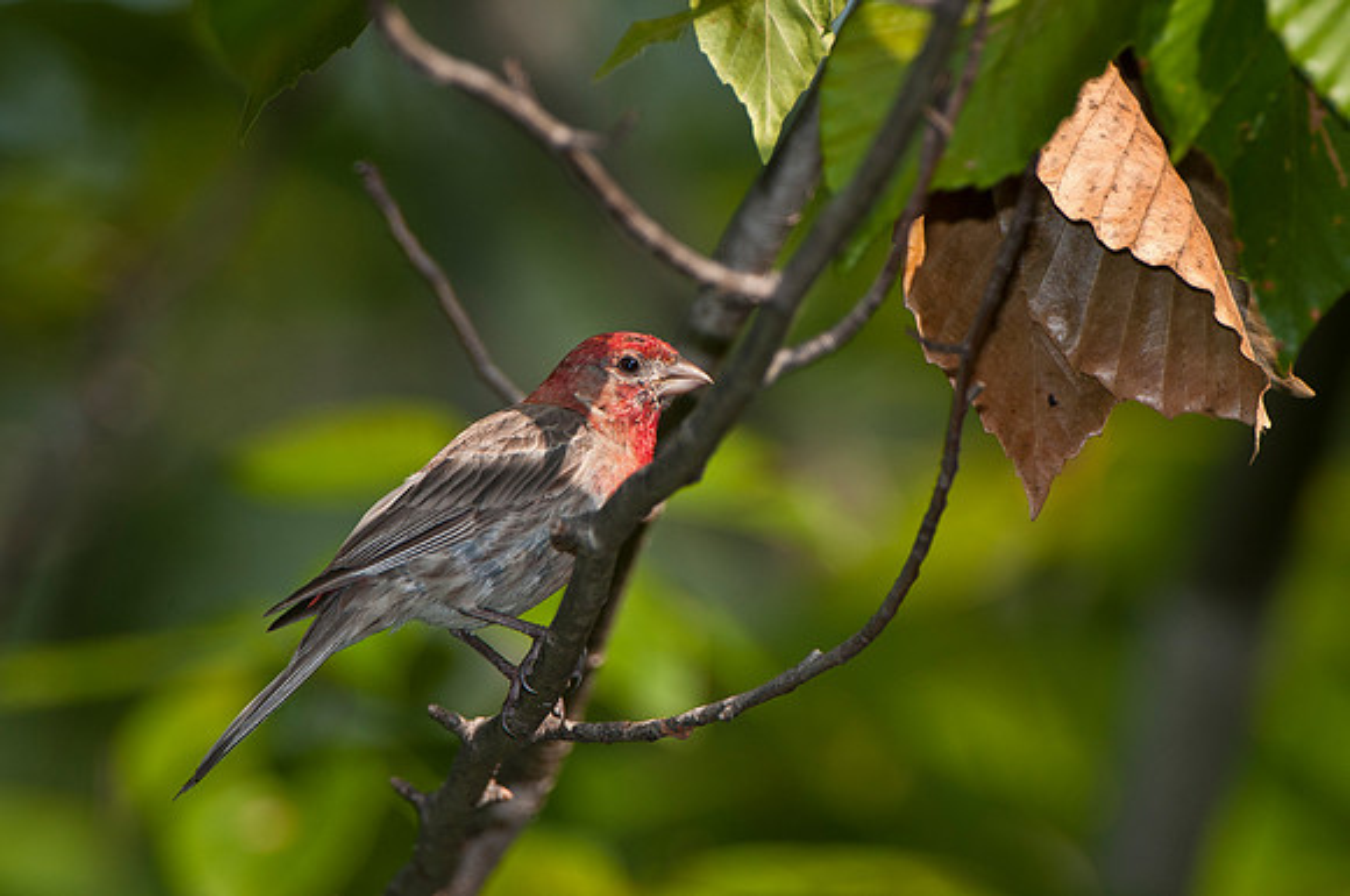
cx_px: 675
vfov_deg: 1.8
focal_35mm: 750
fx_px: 28086
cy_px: 448
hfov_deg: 2.8
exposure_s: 1/200
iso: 400
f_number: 8
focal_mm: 500
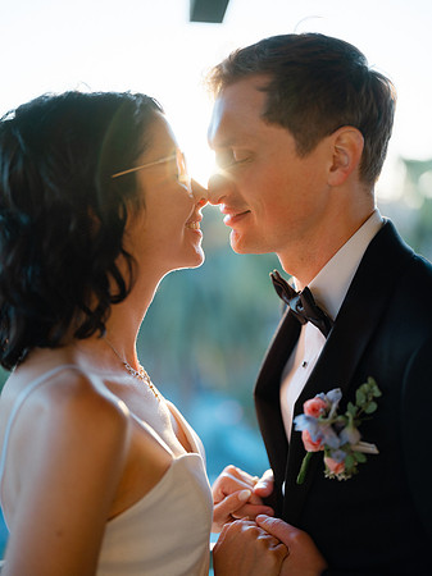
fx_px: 733
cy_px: 288
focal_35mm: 44
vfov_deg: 43.0
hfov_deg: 32.8
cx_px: 216
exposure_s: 1/640
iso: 200
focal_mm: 55
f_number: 1.7
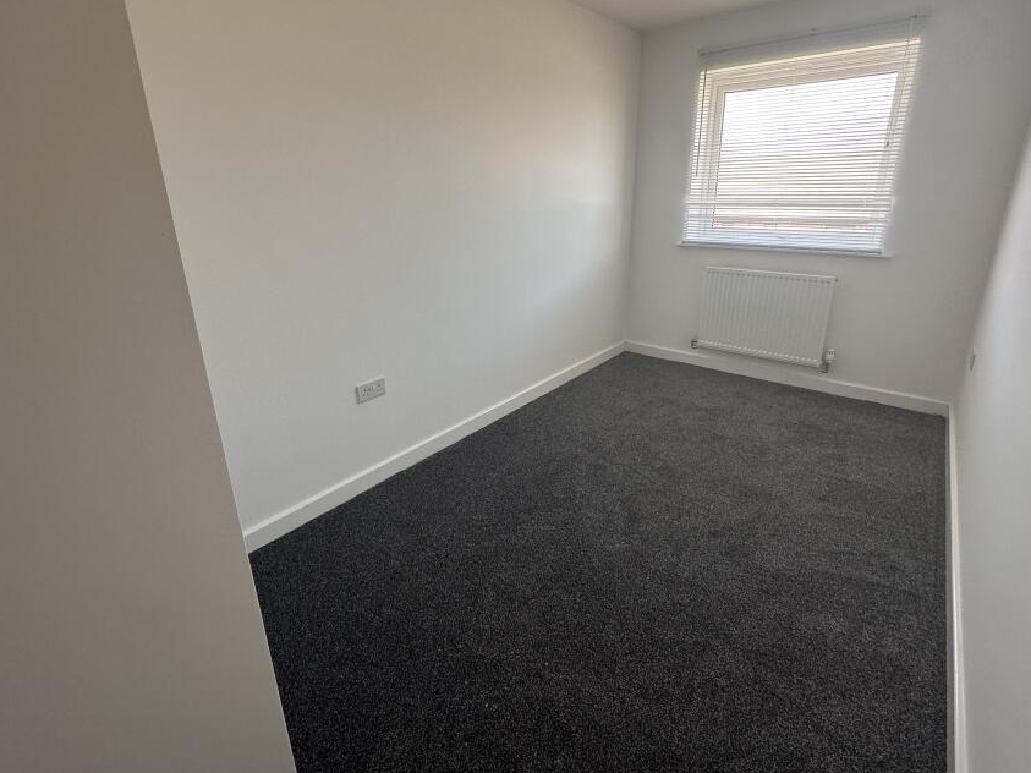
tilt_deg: -17.8
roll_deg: +0.7
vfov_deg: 74.5
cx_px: 514
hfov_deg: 91.0
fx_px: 506
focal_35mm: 17
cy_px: 347
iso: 80
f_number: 2.2
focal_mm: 2.22
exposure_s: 1/99
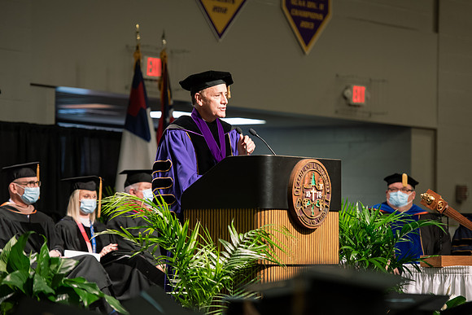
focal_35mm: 160
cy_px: 158
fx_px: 2098
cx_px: 236
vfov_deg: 8.6
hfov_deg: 12.8
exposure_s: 1/200
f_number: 3.5
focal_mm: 160
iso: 1250
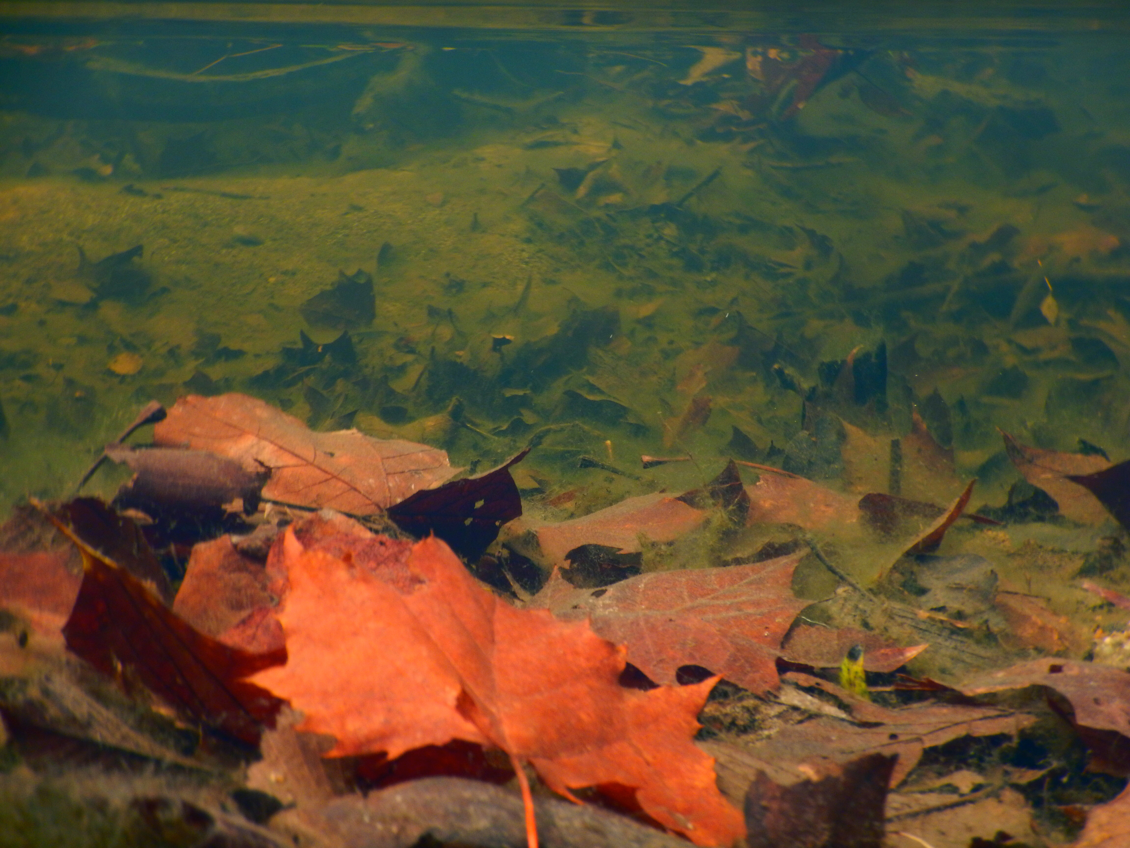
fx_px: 1436
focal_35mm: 44
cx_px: 565
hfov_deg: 42.9
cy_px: 424
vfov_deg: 32.9
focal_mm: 7.8
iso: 125
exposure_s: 1/60
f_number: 4.3
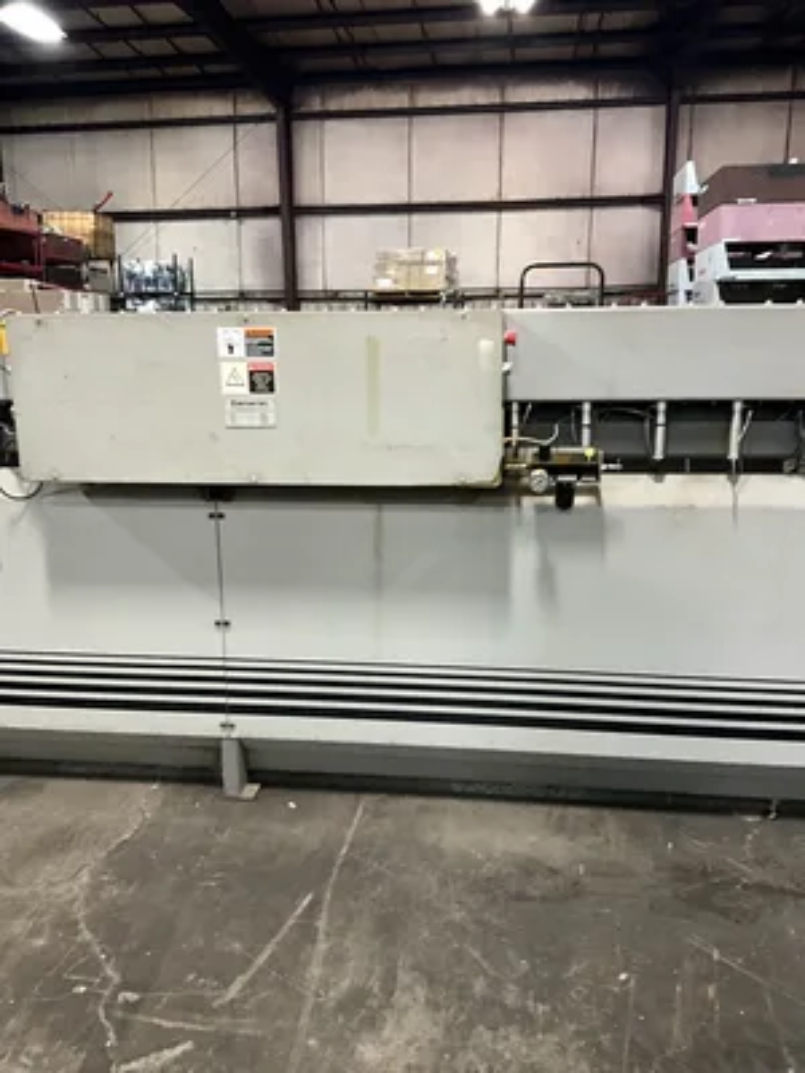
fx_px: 899
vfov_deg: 61.7
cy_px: 536
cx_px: 402
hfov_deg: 48.2
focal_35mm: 29
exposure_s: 1/35
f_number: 1.8
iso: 320
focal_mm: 3
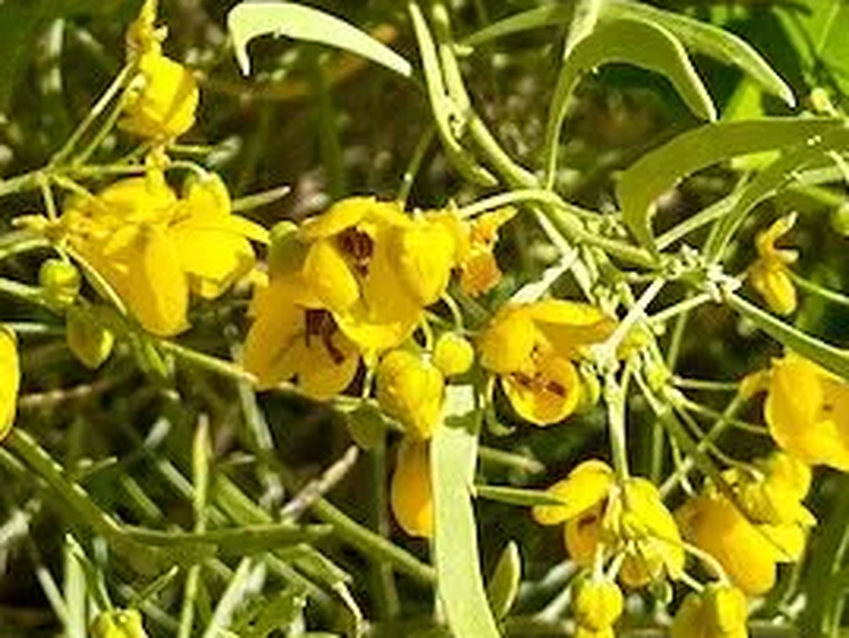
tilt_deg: -18.7
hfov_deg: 19.2
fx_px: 2429
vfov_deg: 13.7
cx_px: -35
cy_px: -436
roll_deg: -1.6
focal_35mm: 99
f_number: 1.6
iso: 32
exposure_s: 1/2212
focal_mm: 4.2
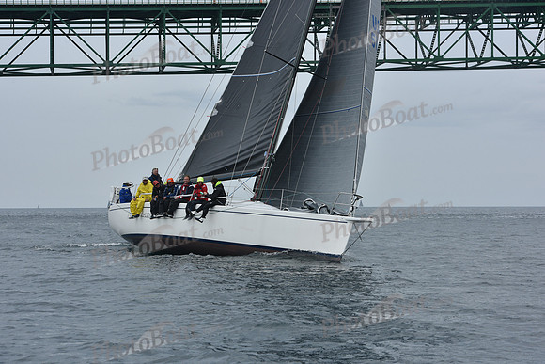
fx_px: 1438
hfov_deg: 21.5
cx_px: 272
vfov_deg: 14.4
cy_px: 182
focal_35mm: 95
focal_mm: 95
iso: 250
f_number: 8
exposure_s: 1/800
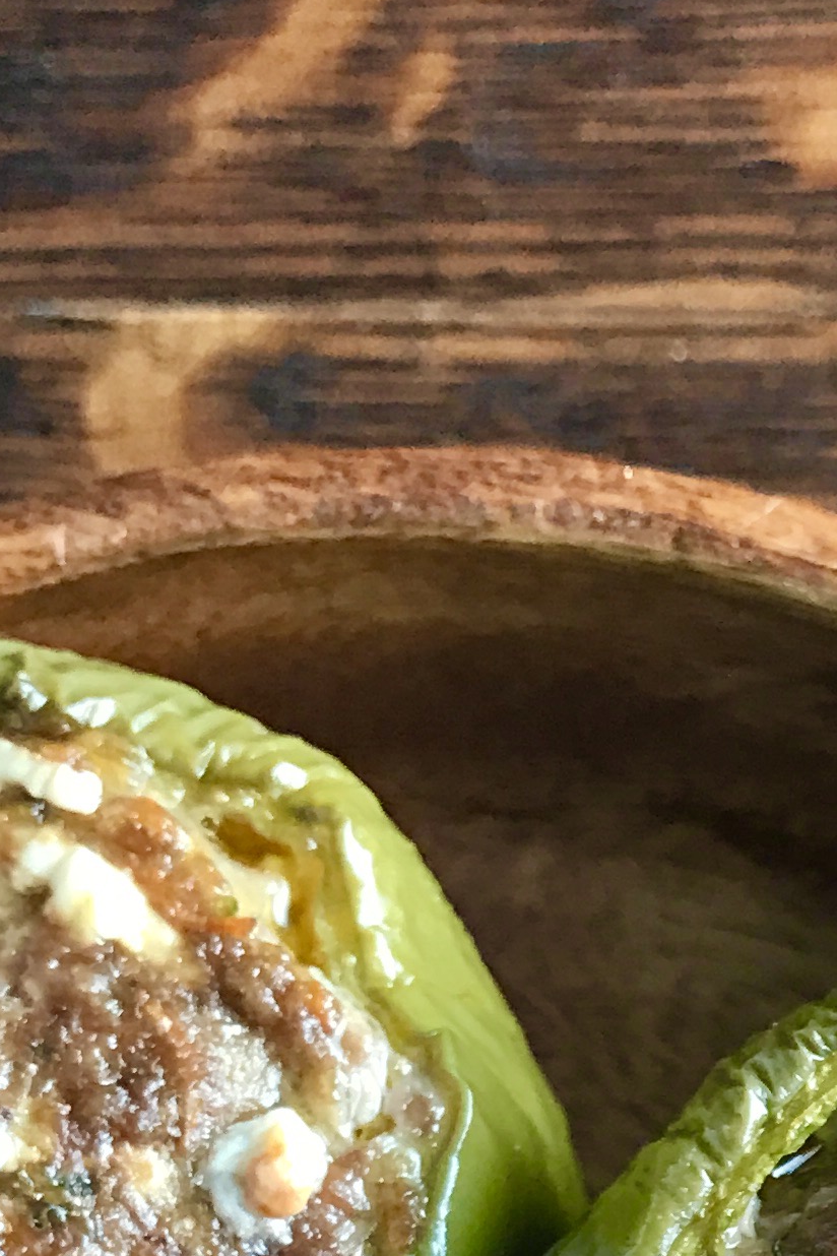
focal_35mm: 95
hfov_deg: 14.1
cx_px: 878
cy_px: 1648
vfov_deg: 19.7
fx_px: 3313
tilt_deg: -83.6
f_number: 1.8
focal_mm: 3.99
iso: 32
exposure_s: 1/30
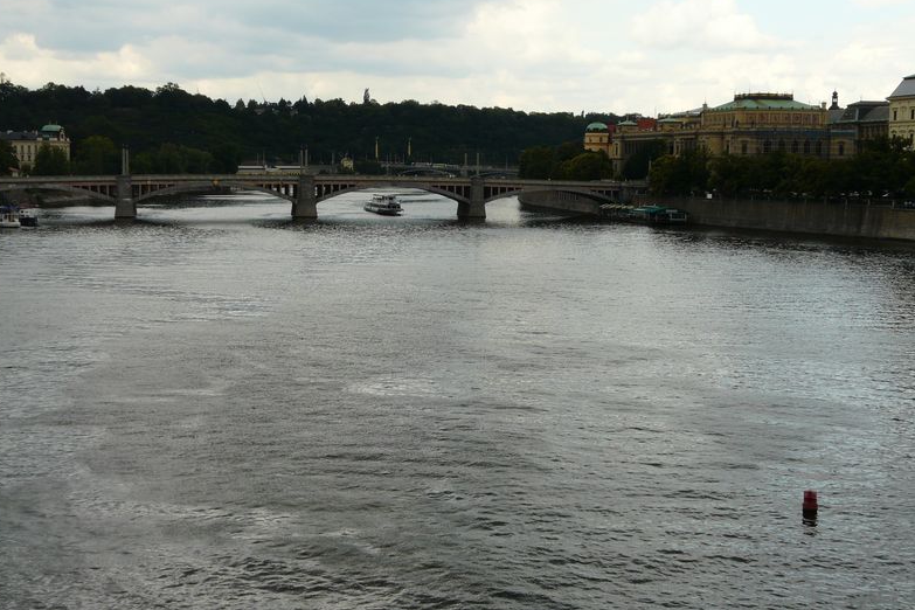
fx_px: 1296
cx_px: 450
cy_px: 261
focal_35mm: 51
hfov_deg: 38.9
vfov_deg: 26.5
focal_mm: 7.9
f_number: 5
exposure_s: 1/250
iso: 100
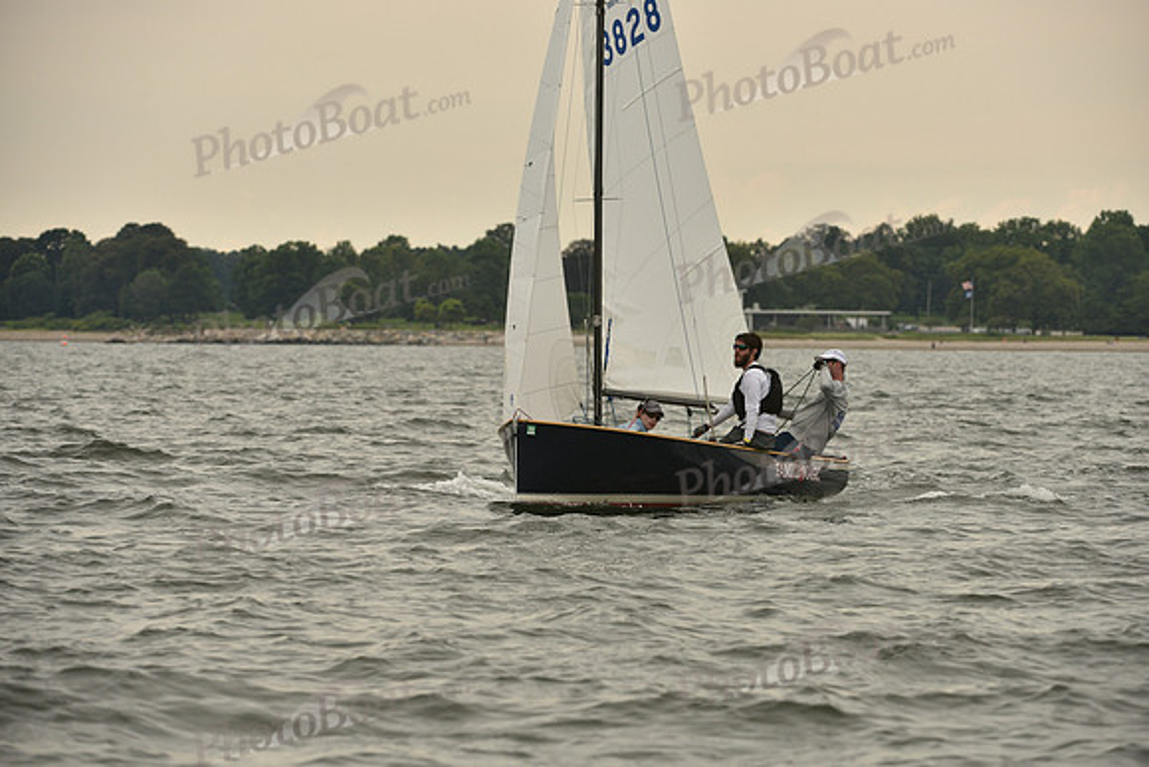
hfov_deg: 9.4
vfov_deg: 6.2
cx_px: 574
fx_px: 7023
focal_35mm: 220
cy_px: 384
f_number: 6.3
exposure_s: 1/1000
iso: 400
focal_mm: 220
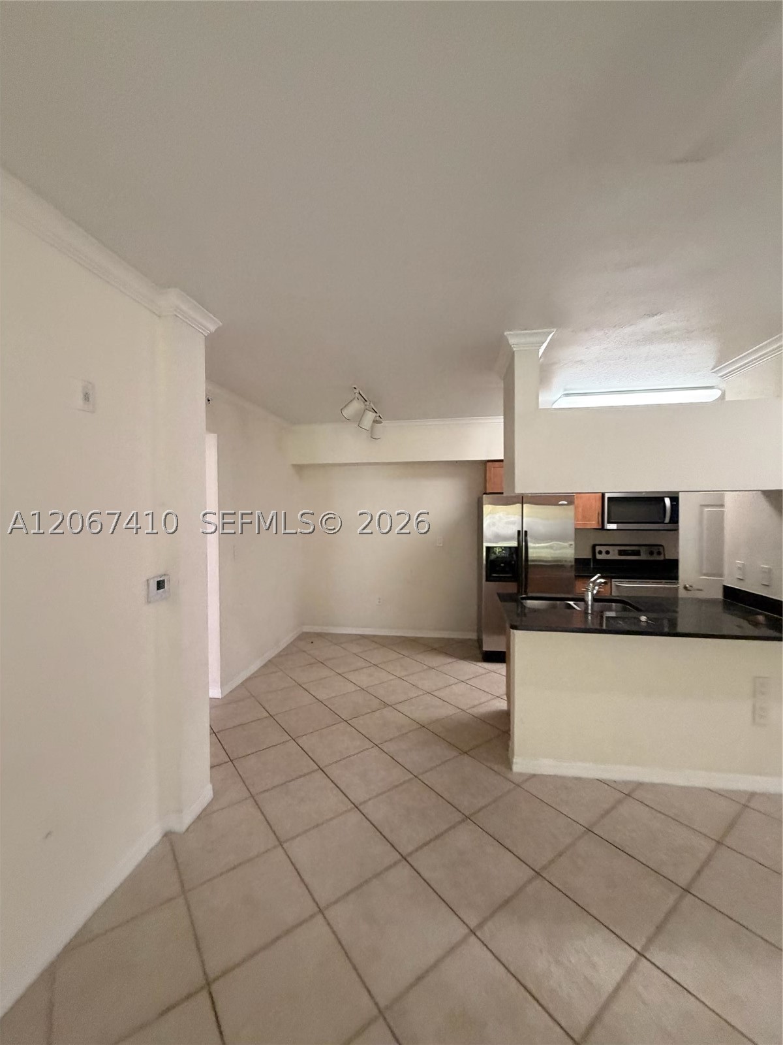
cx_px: 392
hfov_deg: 85.7
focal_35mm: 14
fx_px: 422
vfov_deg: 102.1
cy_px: 522
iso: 400
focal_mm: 2.22
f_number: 2.2
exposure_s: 1/60
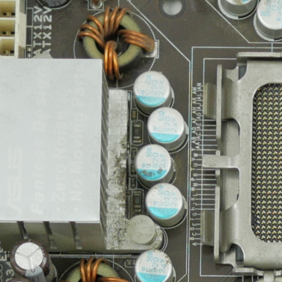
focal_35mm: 454
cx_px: 463
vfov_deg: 3.8
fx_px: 4184
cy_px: 578
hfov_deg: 3.8
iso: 200
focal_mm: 30
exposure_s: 1/125
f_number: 3.2
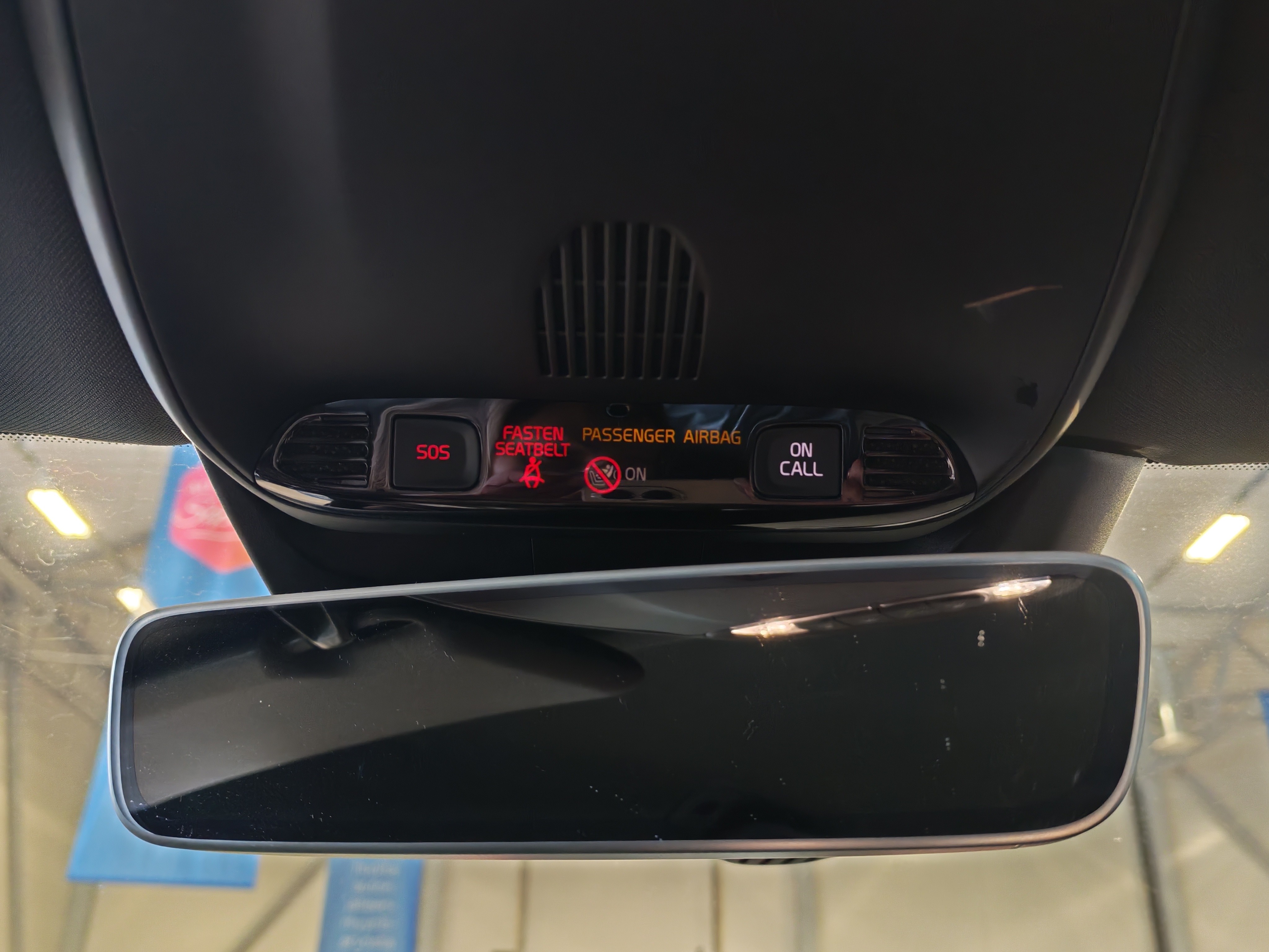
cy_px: 476
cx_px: 634
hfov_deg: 55.4
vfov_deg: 42.9
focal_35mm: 33
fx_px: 1210
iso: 1072
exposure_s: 1/100
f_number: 1.9
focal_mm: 6.12
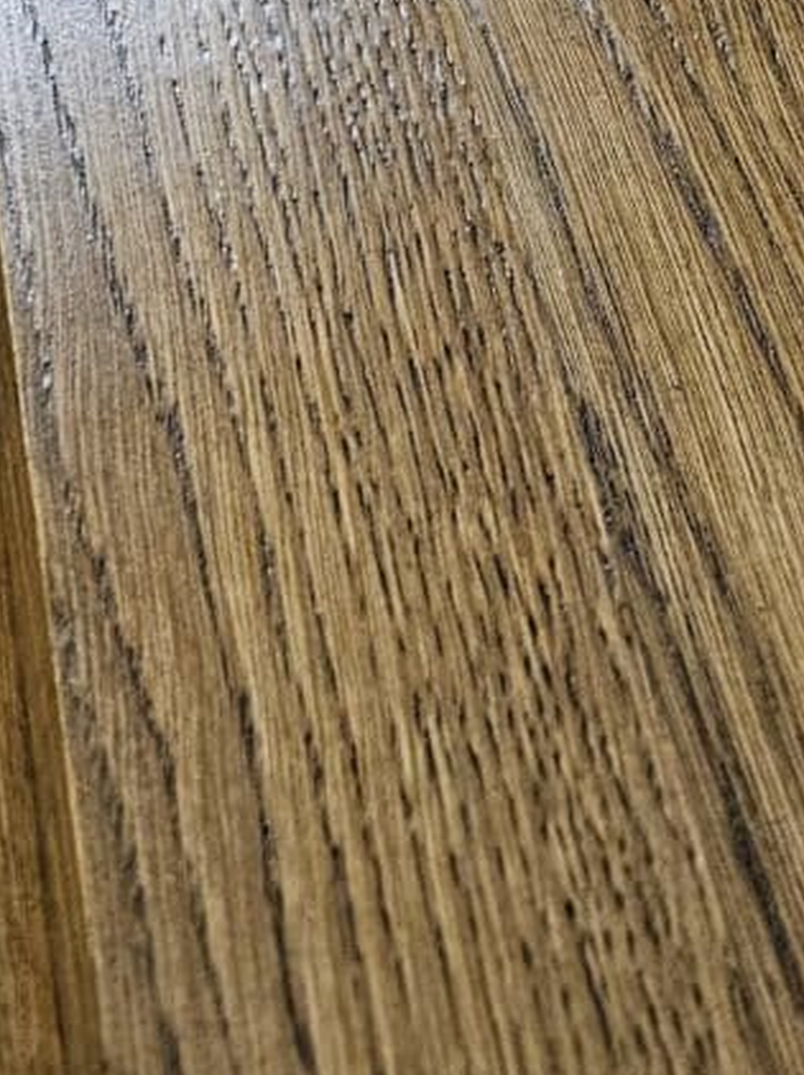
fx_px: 2605
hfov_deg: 16.0
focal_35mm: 84
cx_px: -416
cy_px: -345
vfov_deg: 21.0
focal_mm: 5.4
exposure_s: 1/100
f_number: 1.8
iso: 320
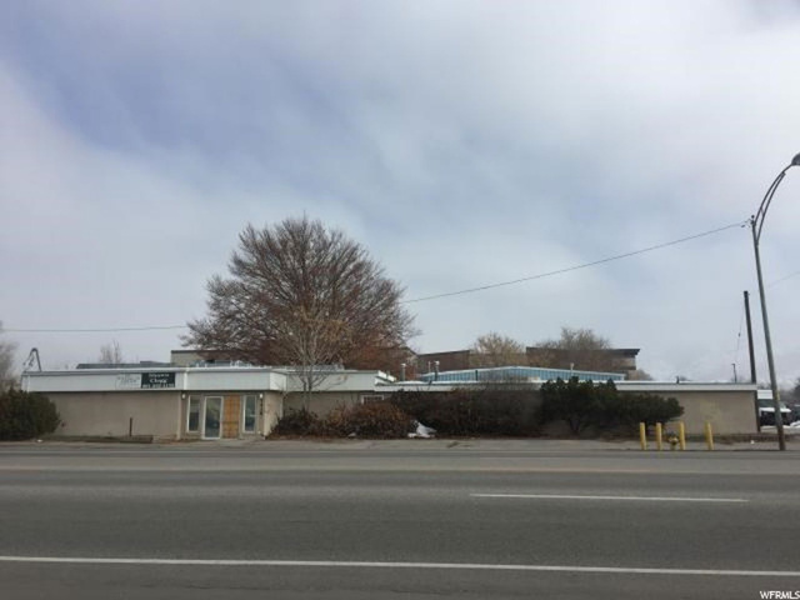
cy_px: 300
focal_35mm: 29
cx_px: 400
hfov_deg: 61.7
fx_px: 670
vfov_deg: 48.2
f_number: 2.2
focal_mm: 4.15
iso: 32
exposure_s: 1/3049
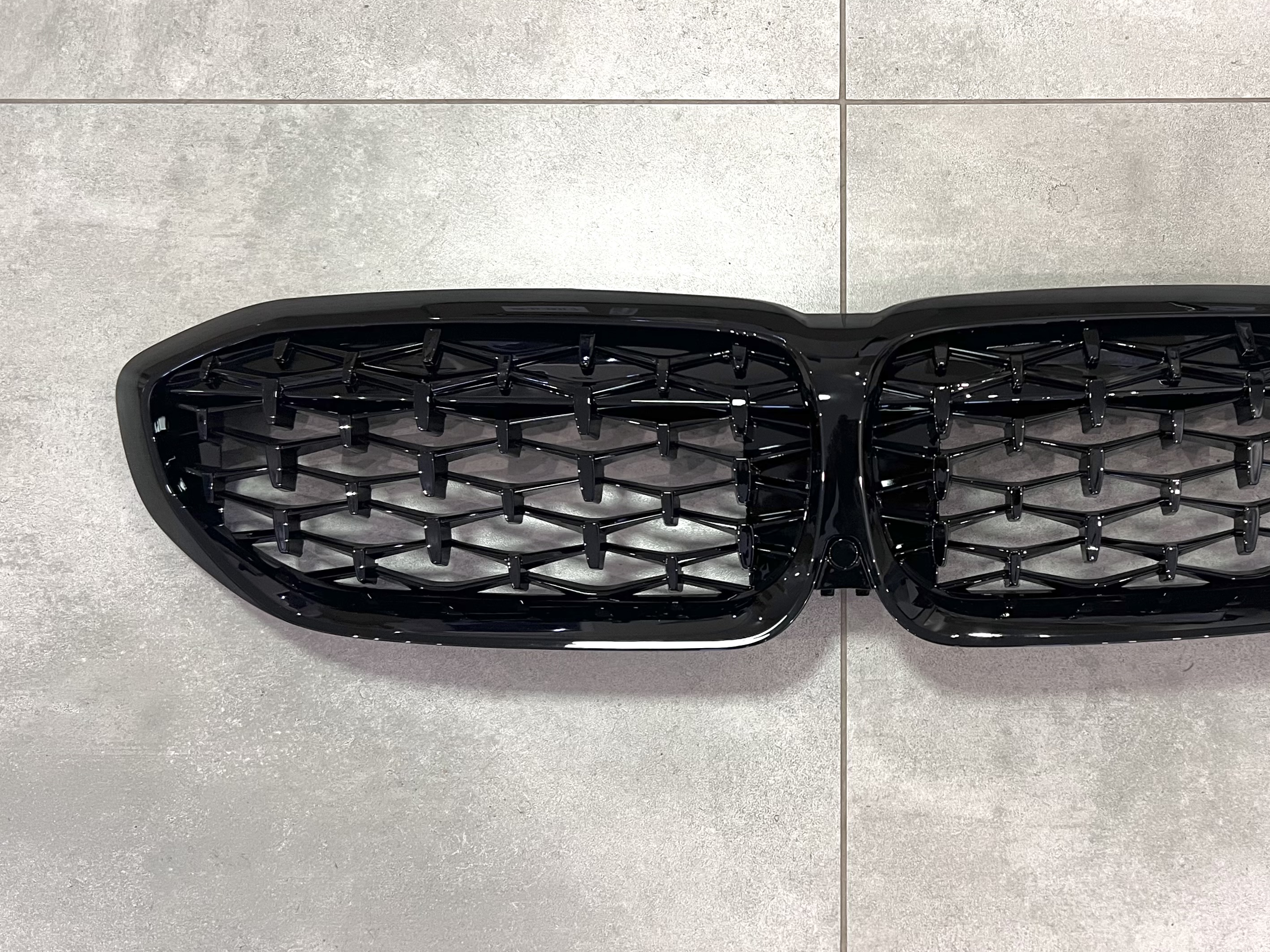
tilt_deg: -76.4
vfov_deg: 39.7
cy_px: 489
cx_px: 843
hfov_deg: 50.5
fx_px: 1321
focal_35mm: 36
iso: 160
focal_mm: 5.7
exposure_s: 1/50
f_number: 1.5
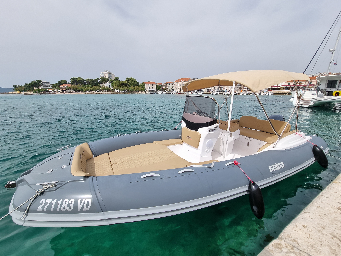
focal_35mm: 13
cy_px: 128
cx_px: 170
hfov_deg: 106.2
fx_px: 128
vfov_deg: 89.9
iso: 50
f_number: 2.2
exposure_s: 1/2200
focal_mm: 2.2
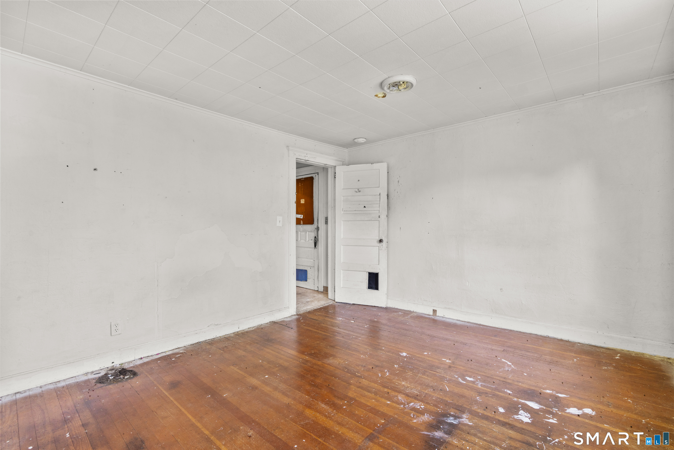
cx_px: 337
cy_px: 225
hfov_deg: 96.7
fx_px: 300
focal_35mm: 16
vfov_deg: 73.7
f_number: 9
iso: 200
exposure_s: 2
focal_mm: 16
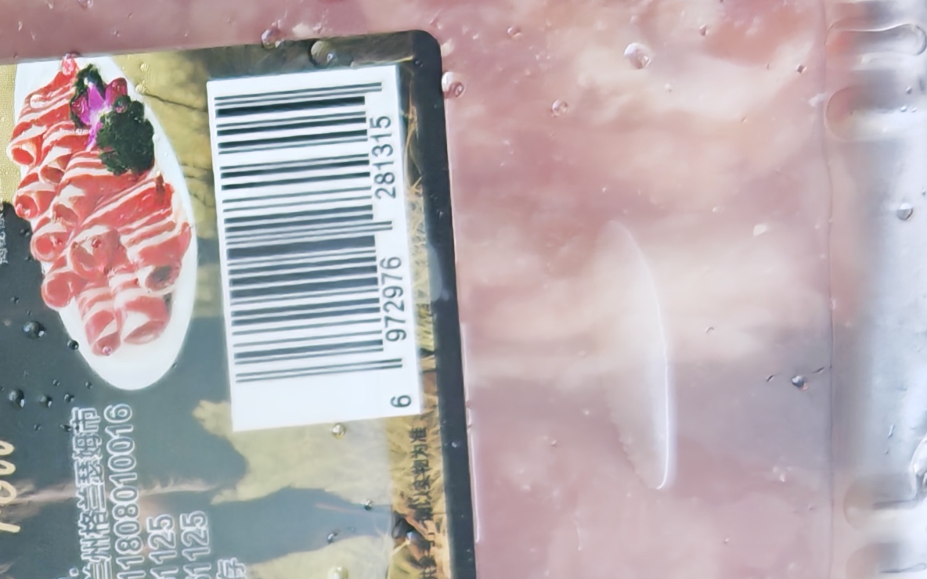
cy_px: 505
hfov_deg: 22.0
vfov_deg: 14.7
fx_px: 2223
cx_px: -155
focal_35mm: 88
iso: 640
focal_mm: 6.67
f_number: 1.9
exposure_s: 1/100
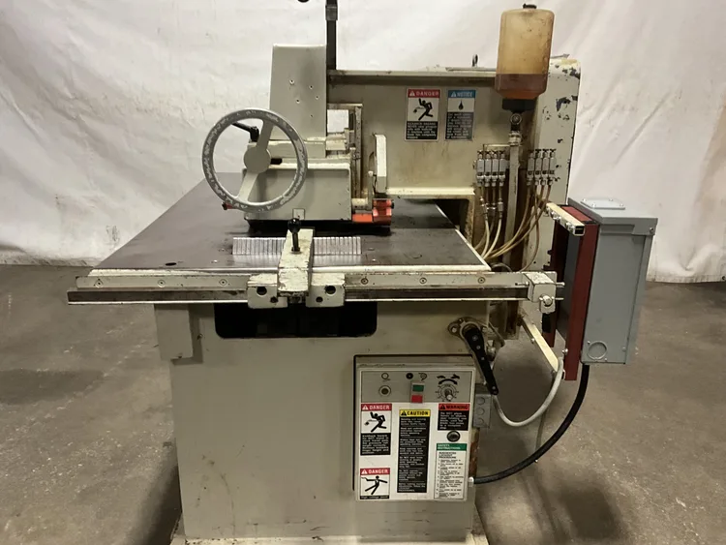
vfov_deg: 48.3
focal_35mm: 29
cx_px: 363
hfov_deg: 61.6
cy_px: 272
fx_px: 608
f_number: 1.8
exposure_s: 1/60
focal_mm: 3
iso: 160
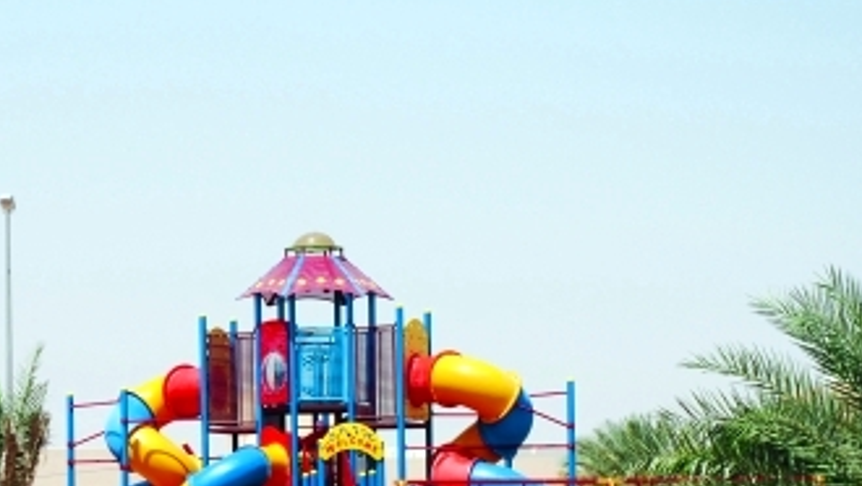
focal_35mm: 189
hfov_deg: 11.4
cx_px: 340
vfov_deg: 6.4
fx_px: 4322
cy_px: 439
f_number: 5.6
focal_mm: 62
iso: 110
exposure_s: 1/500
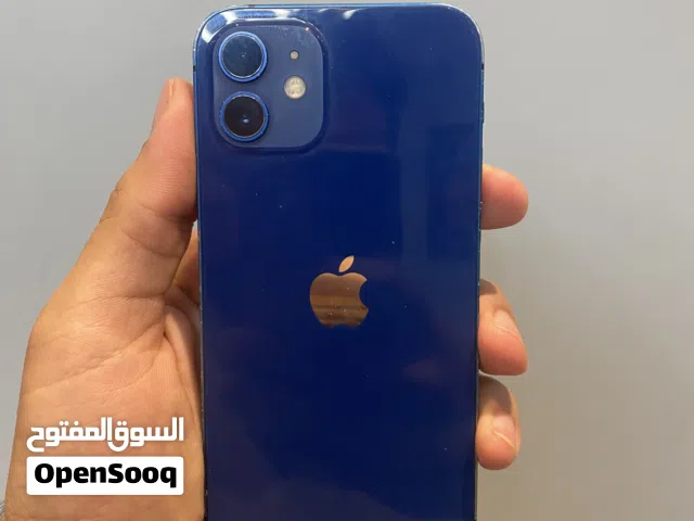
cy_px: 260
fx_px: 521
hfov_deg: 67.3
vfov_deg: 53.1
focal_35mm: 26
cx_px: 347
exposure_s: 1/60
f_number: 1.8
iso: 200
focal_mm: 4.25
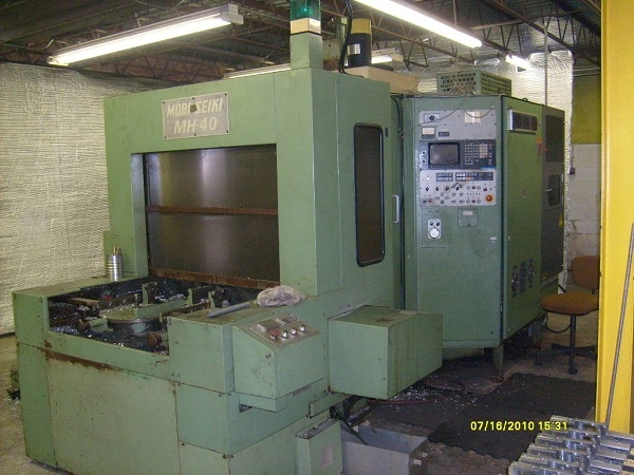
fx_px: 641
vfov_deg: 40.7
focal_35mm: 35
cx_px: 317
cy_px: 238
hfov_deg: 52.6
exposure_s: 1/45
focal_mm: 5.8
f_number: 2.8
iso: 200
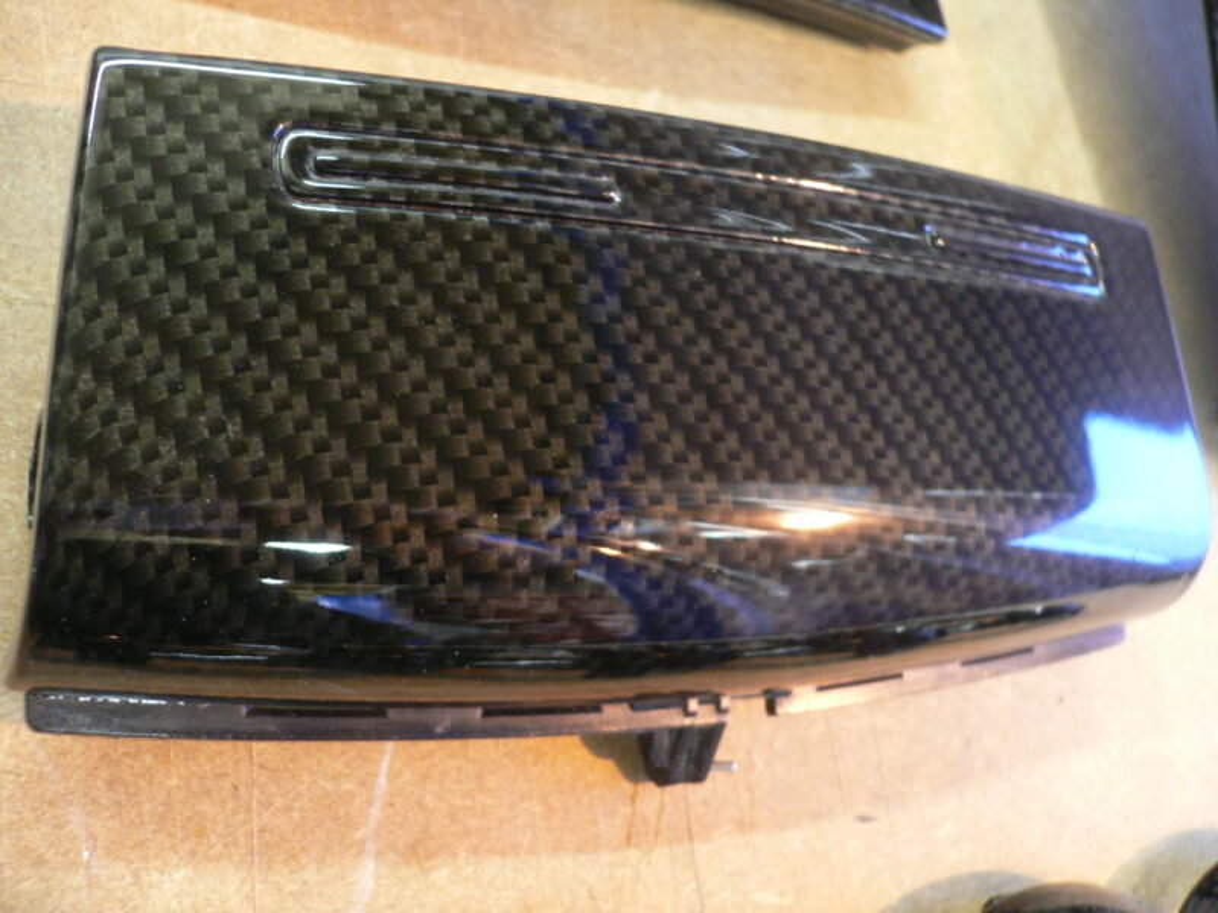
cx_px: 609
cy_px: 456
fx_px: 1232
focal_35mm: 35
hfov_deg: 52.6
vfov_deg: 40.7
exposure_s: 1/8
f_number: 2.8
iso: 200
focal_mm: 5.8
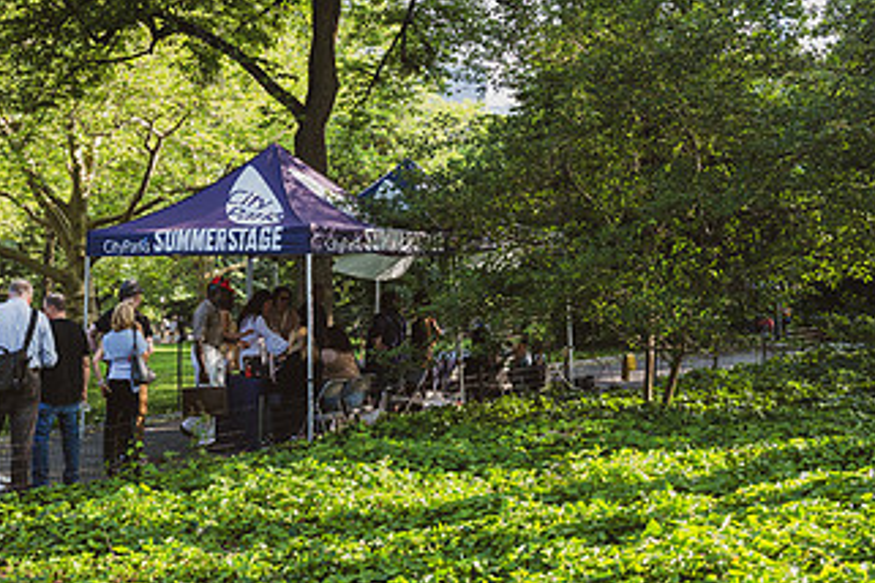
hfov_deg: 34.8
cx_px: 207
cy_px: 306
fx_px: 1361
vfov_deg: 24.2
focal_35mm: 56
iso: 400
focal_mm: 31
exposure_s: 1/160
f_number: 4.5
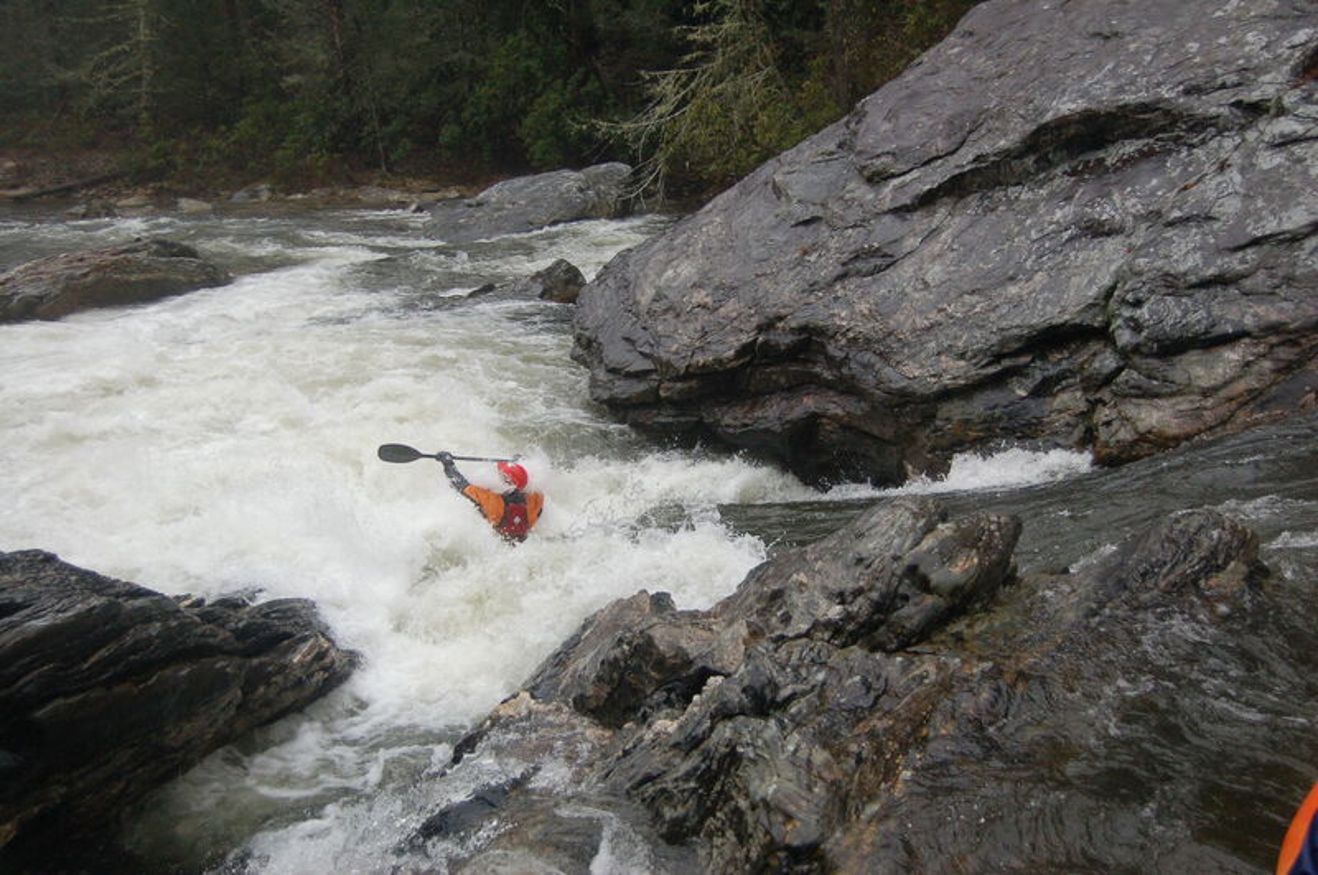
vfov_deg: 34.1
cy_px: 438
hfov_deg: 49.6
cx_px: 659
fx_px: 1426
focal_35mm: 39
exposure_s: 1/400
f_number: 4.2
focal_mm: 26
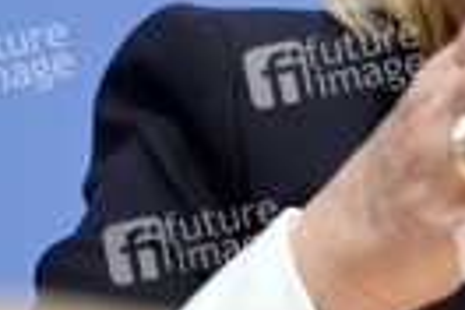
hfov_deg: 3.6
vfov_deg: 2.4
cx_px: 594
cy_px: -21
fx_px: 7297
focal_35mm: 565
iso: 2000
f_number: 4.5
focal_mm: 165
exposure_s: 1/400
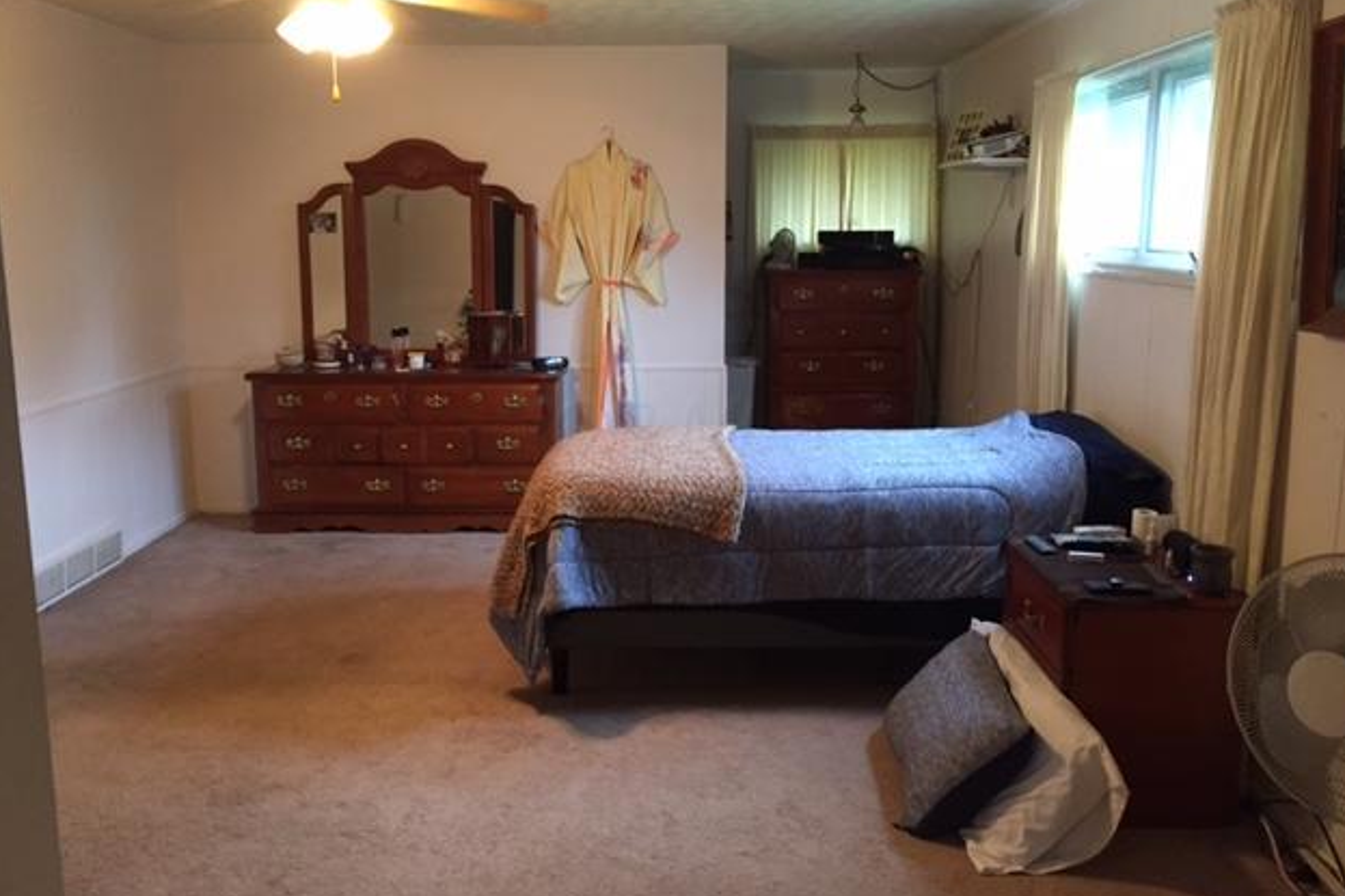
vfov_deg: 42.3
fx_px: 1158
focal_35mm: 31
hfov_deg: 60.3
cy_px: 425
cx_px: 687
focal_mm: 4.15
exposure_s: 1/24
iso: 250
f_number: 2.2
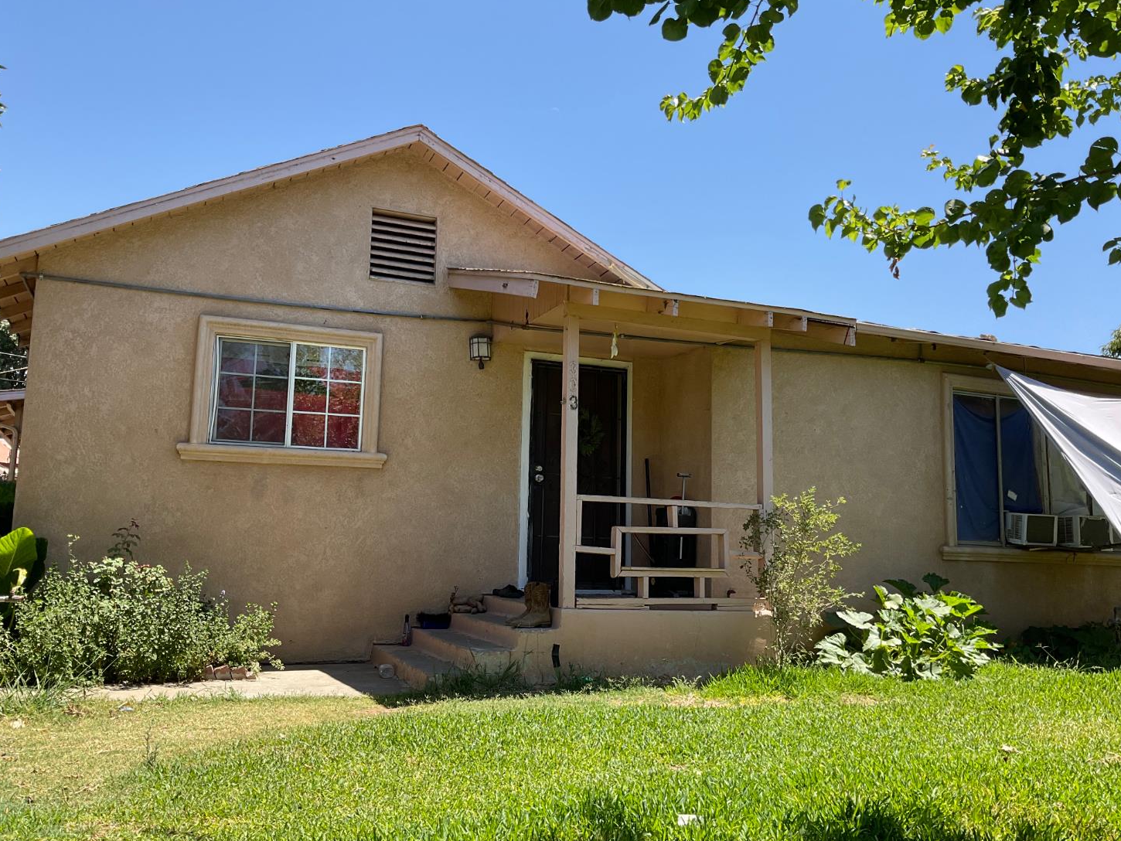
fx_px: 972
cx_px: 557
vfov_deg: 46.8
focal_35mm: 30
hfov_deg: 60.0
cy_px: 419
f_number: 1.8
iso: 16
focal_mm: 3
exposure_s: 1/1015
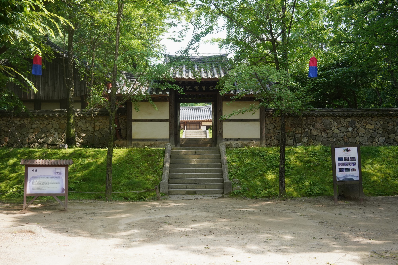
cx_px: 199
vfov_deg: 37.9
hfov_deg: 54.4
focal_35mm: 35
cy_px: 132
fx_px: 387
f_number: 11
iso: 800
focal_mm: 35
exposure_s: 1/200
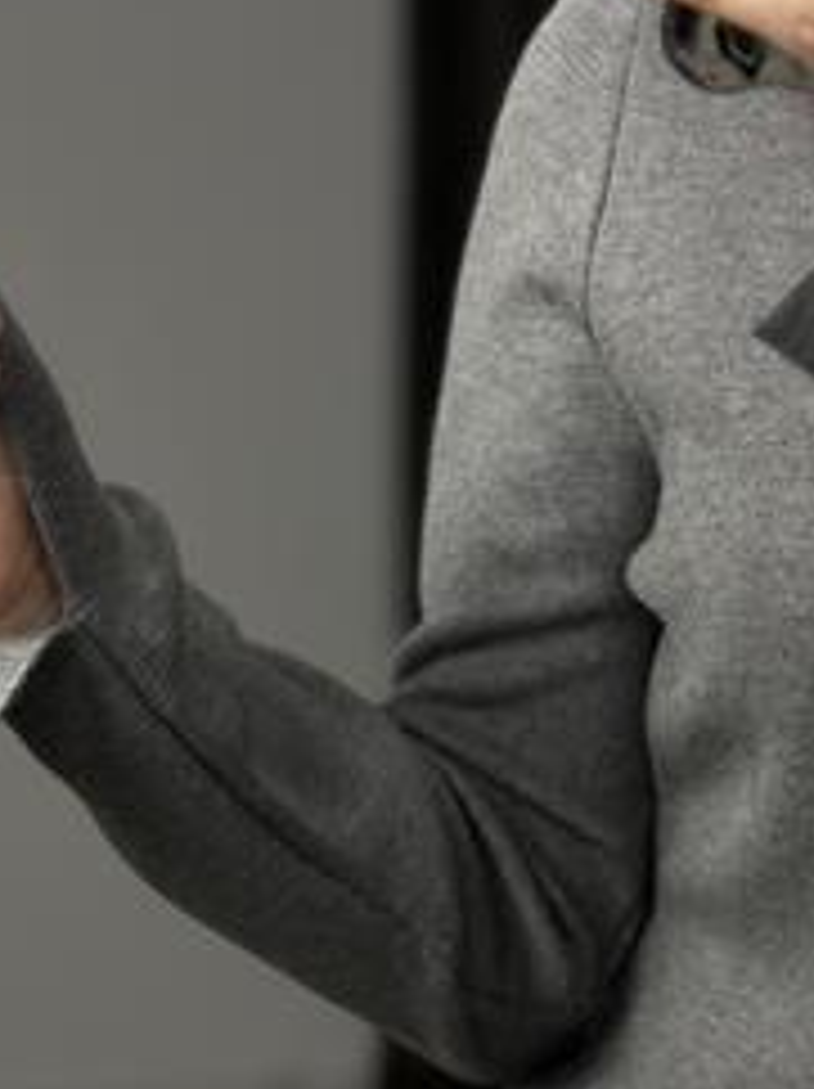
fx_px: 2576
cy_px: 799
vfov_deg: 23.6
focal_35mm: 82
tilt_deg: -37.4
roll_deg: +1.8
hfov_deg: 18.0
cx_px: 364
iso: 80
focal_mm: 6.86
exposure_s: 1/100
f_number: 1.78
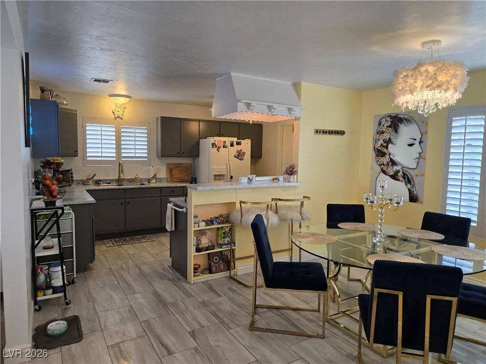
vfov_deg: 58.9
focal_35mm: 23
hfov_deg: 73.9
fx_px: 323
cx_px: 243
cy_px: 182
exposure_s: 1/120
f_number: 1.8
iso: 125
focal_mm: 5.4
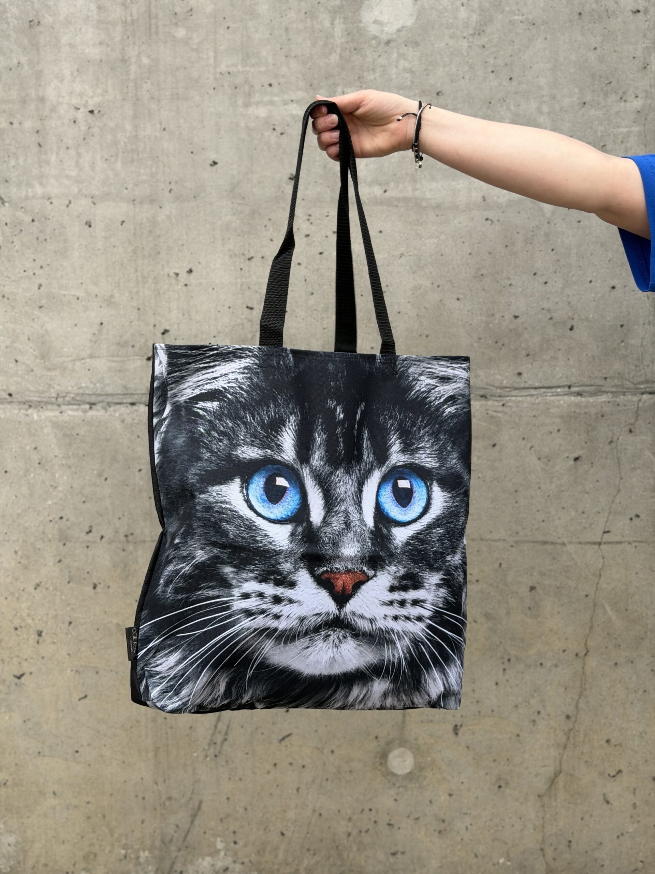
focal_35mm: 48
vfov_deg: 39.7
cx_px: 328
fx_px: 1211
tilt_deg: -6.1
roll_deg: +1.2
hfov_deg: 30.3
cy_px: 437
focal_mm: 6.76
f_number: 1.78
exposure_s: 1/553
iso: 80
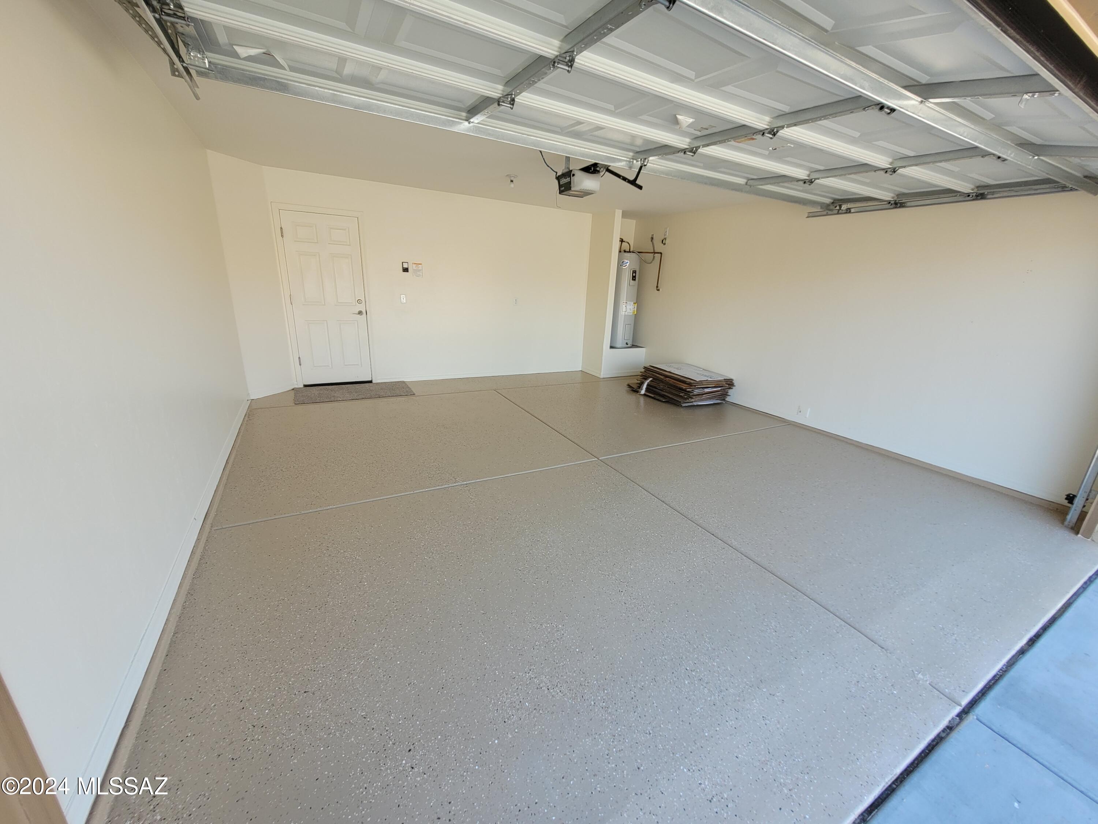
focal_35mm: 13
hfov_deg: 106.2
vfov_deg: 89.9
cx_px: 549
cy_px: 412
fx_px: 412
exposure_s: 1/120
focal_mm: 1.74
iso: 50
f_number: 2.2
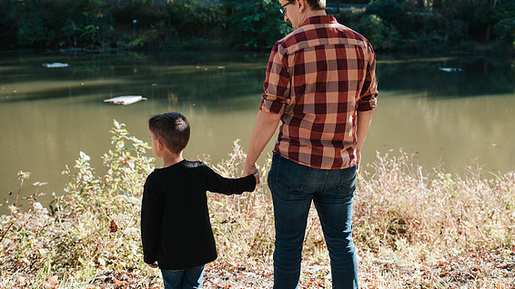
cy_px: 101
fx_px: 560
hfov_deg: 49.3
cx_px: 283
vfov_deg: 28.8
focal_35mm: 41
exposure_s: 1/640
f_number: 3.5
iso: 280
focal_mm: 35
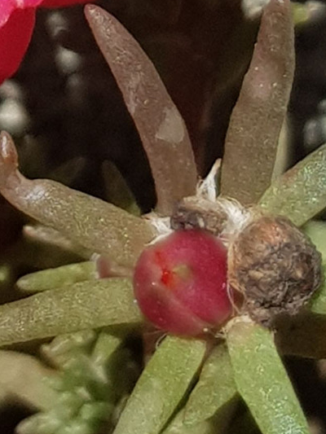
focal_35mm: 78
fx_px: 979
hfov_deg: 17.4
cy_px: -186
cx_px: -133
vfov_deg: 21.6
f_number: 1.7
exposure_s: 1/2752
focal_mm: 4.2
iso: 40
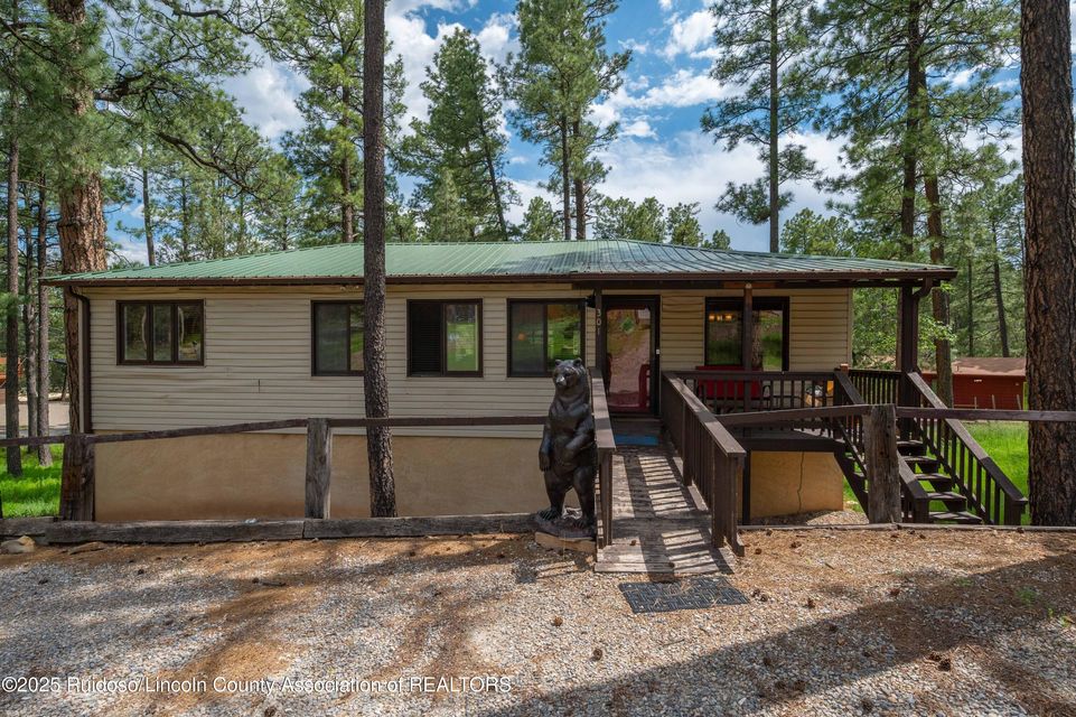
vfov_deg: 65.9
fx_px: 553
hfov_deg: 88.5
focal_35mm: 18
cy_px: 358
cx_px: 538
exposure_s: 1/1250
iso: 400
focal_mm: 18.5
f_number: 8
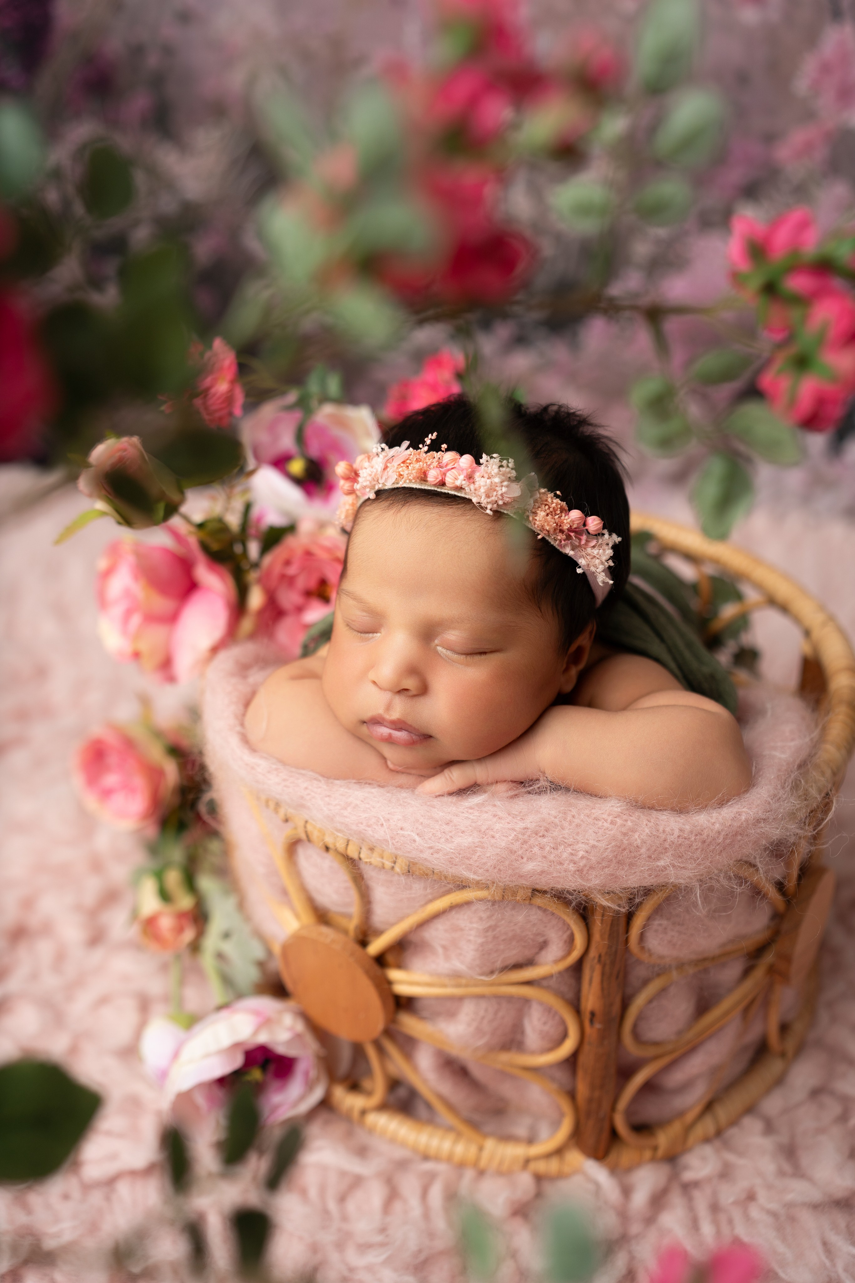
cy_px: 642
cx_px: 428
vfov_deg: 54.4
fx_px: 1247
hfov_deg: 37.9
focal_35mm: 35
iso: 100
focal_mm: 35
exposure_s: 1/200
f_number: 2.2
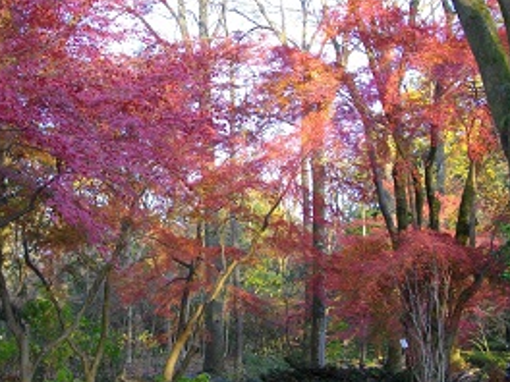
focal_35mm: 59
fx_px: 869
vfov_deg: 24.8
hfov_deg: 32.6
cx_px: 213
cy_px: 205
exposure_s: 1/100
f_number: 3.2
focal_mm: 7.1
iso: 200
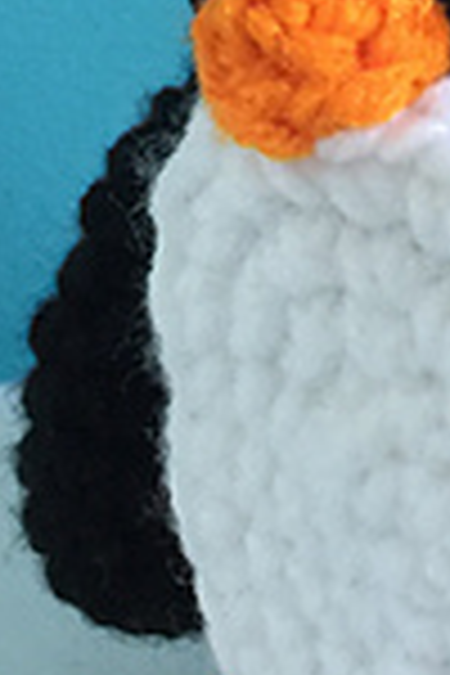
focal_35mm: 129
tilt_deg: -18.5
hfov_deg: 10.2
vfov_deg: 15.9
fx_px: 2419
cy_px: 270
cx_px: 742
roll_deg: +1.2
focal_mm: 4.15
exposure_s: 1/15
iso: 125
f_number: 2.2
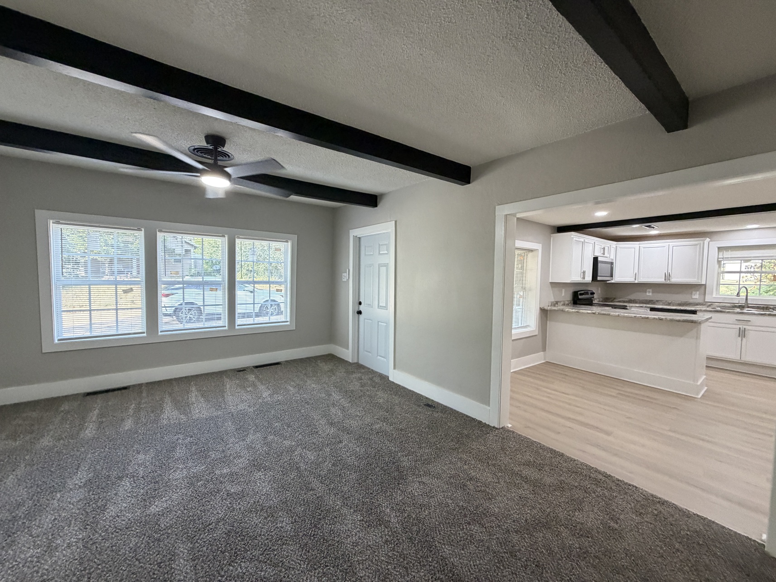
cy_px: 291
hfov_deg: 102.1
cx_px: 388
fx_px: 314
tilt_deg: -3.0
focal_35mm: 14
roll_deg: -0.7
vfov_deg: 85.7
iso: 320
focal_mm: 2.22
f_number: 2.2
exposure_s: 1/120
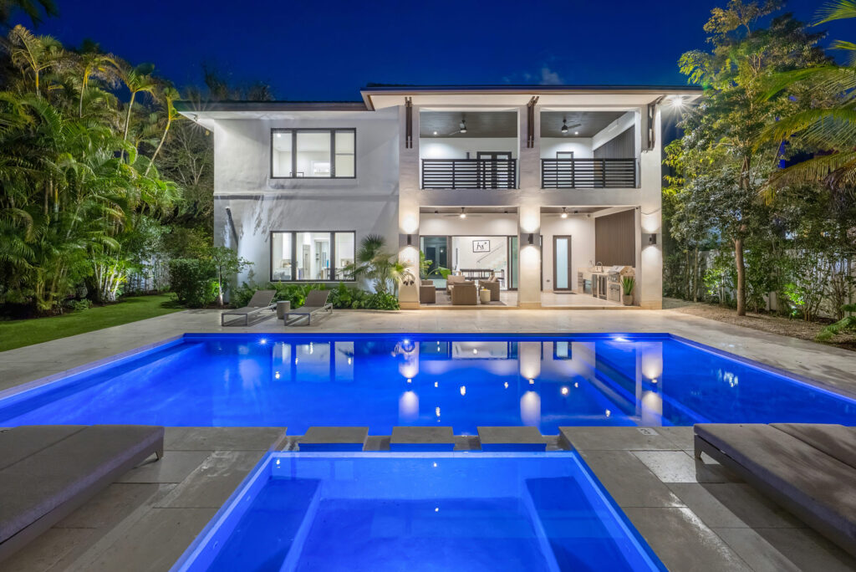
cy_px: 286
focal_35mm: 15
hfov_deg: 100.4
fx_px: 357
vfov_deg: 77.4
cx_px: 428
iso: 320
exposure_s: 1/2
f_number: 8
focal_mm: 15
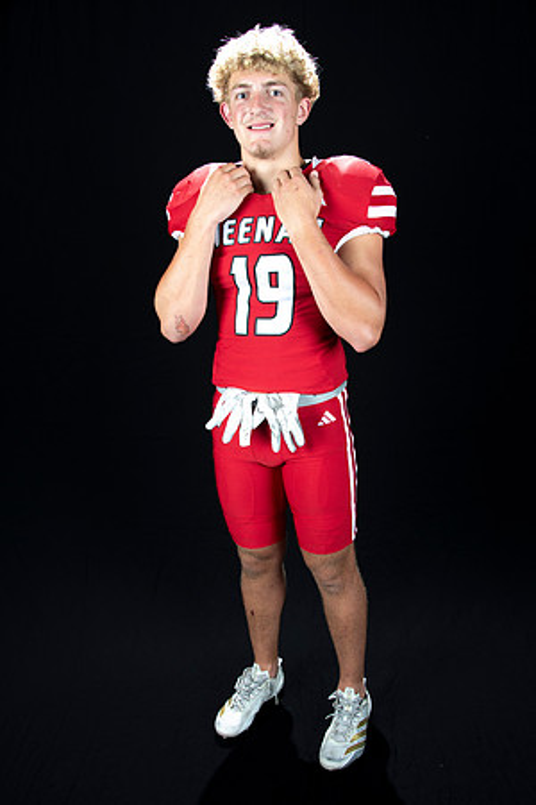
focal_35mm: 32
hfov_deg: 41.1
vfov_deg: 58.7
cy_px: 402
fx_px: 715
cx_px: 268
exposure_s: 1/160
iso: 320
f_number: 9
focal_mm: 32
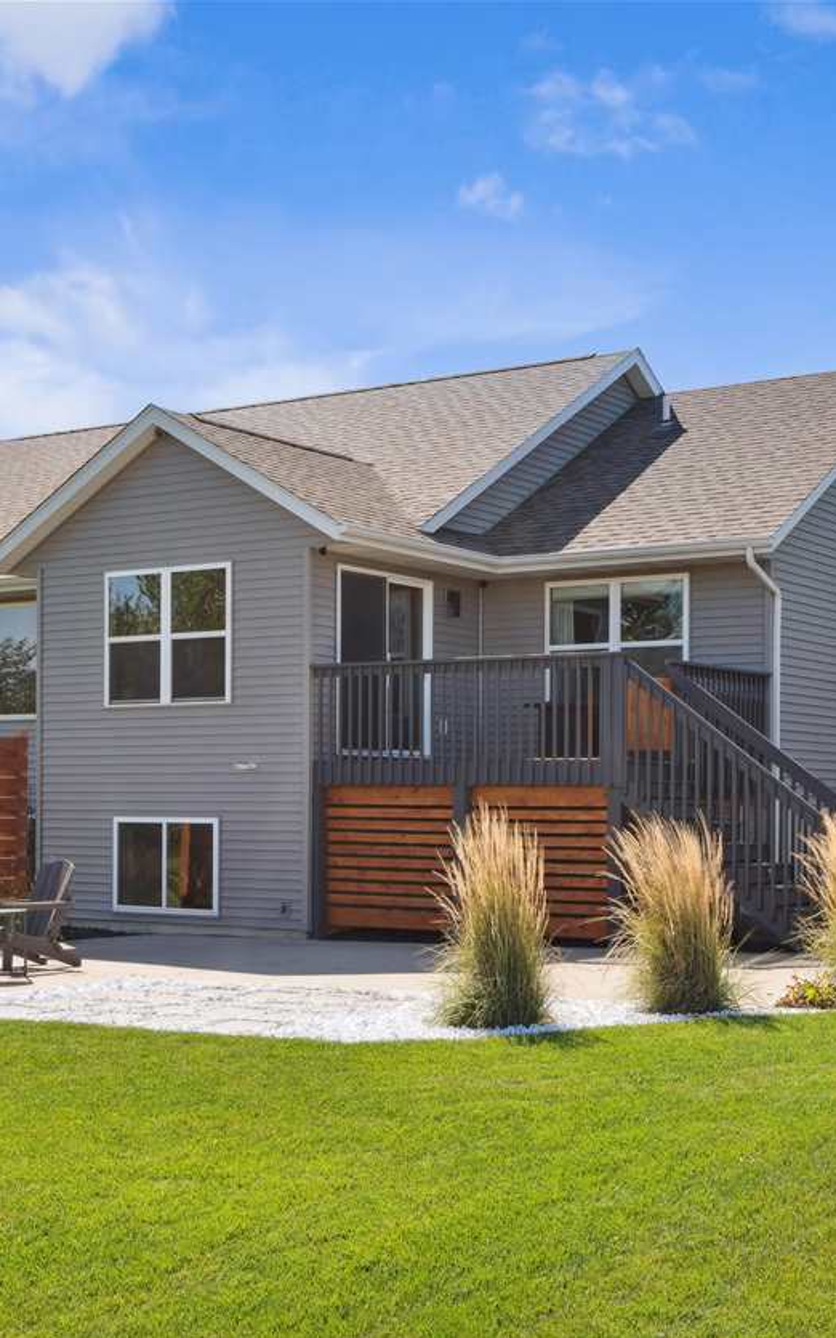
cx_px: 408
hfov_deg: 25.8
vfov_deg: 40.3
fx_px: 1822
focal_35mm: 50
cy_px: 682
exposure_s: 1/1000
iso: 400
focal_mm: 32
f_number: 9
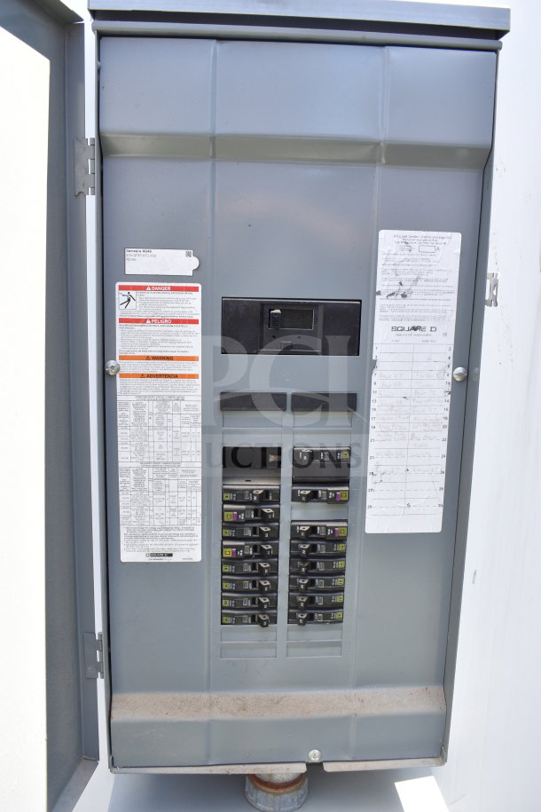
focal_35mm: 33
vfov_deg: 57.2
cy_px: 406
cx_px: 270
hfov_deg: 40.0
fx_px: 744
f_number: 5.6
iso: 200
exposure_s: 1/125
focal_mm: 22
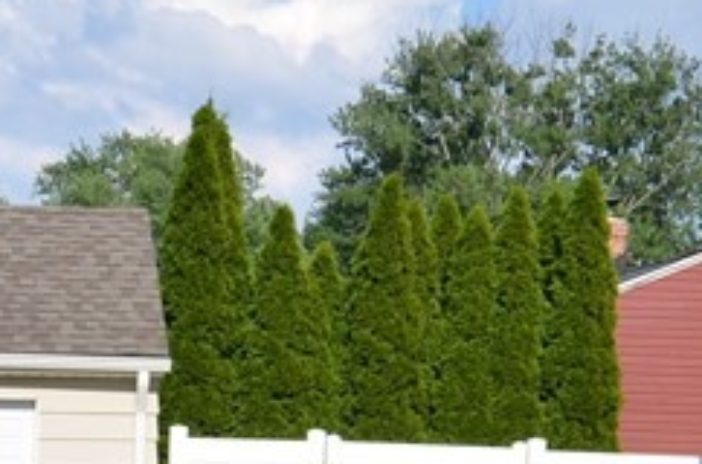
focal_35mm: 108
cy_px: 729
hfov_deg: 18.8
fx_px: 2100
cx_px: 138
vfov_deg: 12.0
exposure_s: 1/250
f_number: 8
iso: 125
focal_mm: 16
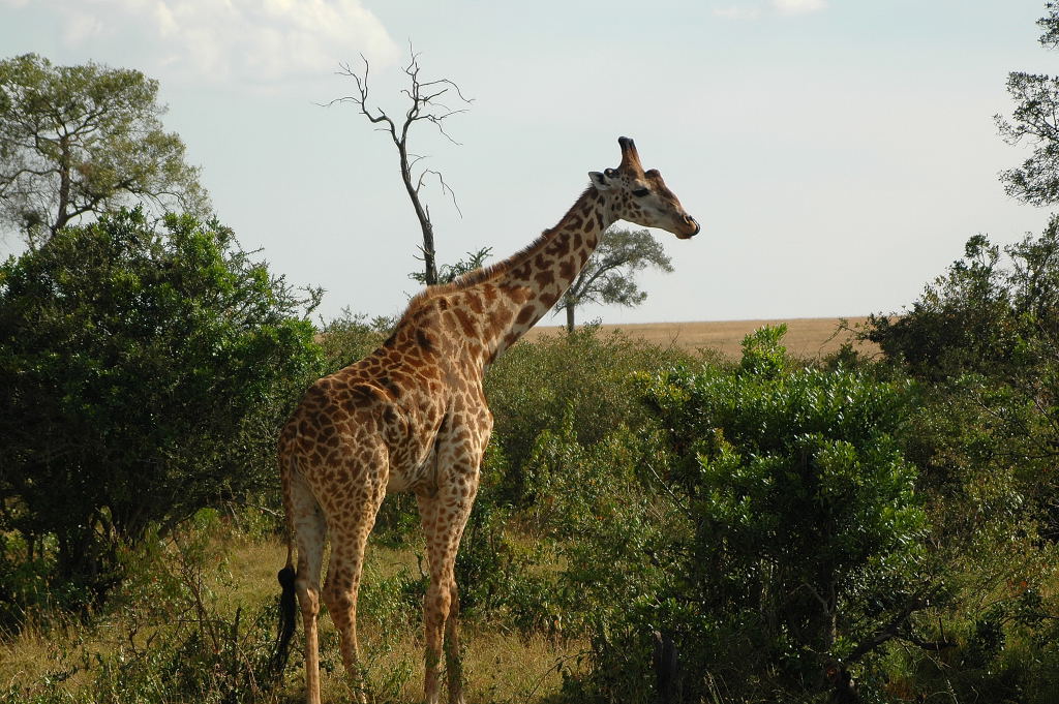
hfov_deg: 13.1
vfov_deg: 8.7
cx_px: 530
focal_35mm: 158
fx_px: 4629
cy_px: 352
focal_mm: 105
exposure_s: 1/750
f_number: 5.3
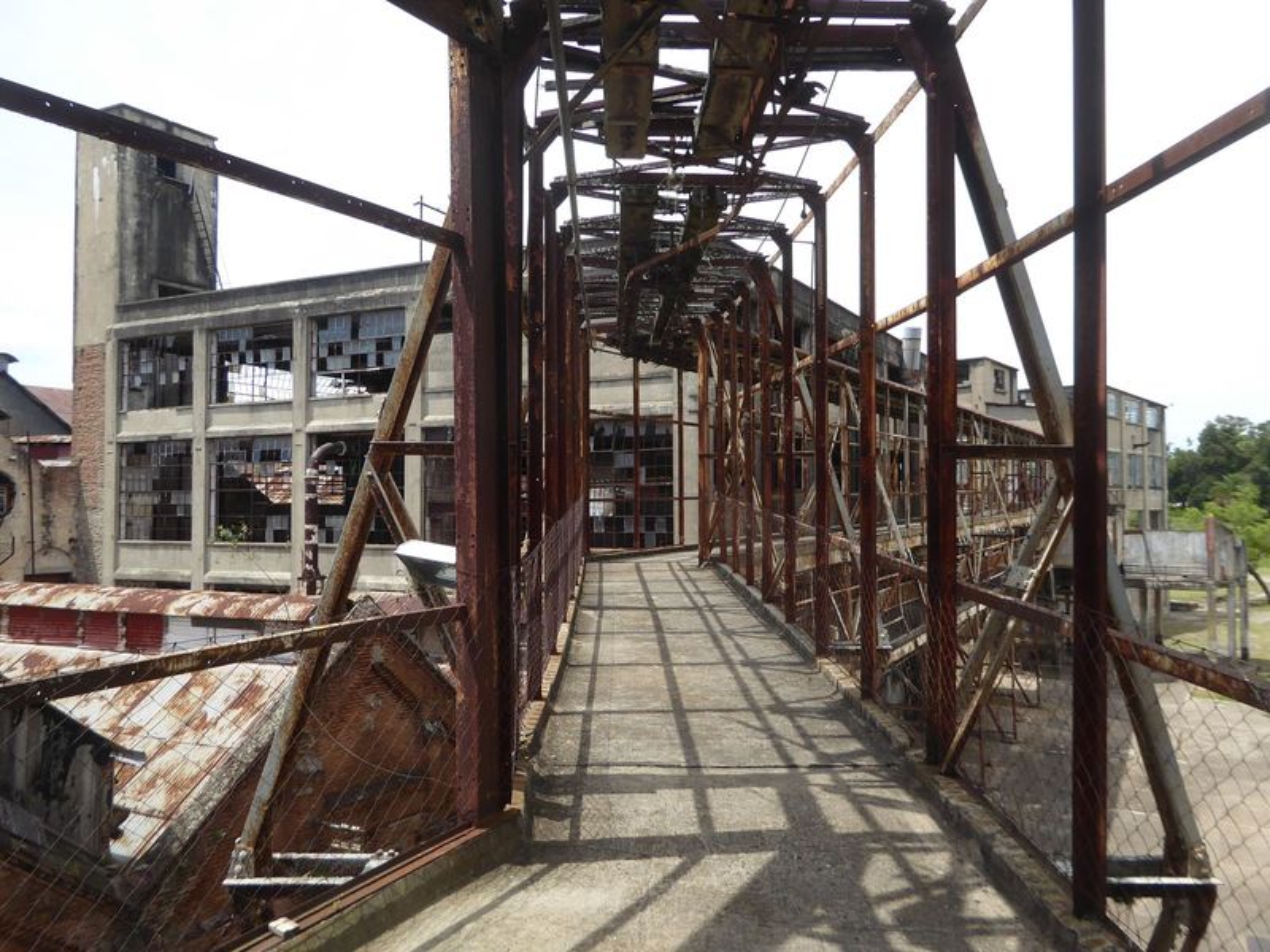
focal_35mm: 29
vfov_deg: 48.2
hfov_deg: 61.7
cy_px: 476
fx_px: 1064
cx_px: 635
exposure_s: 1/500
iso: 80
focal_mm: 5
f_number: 3.5
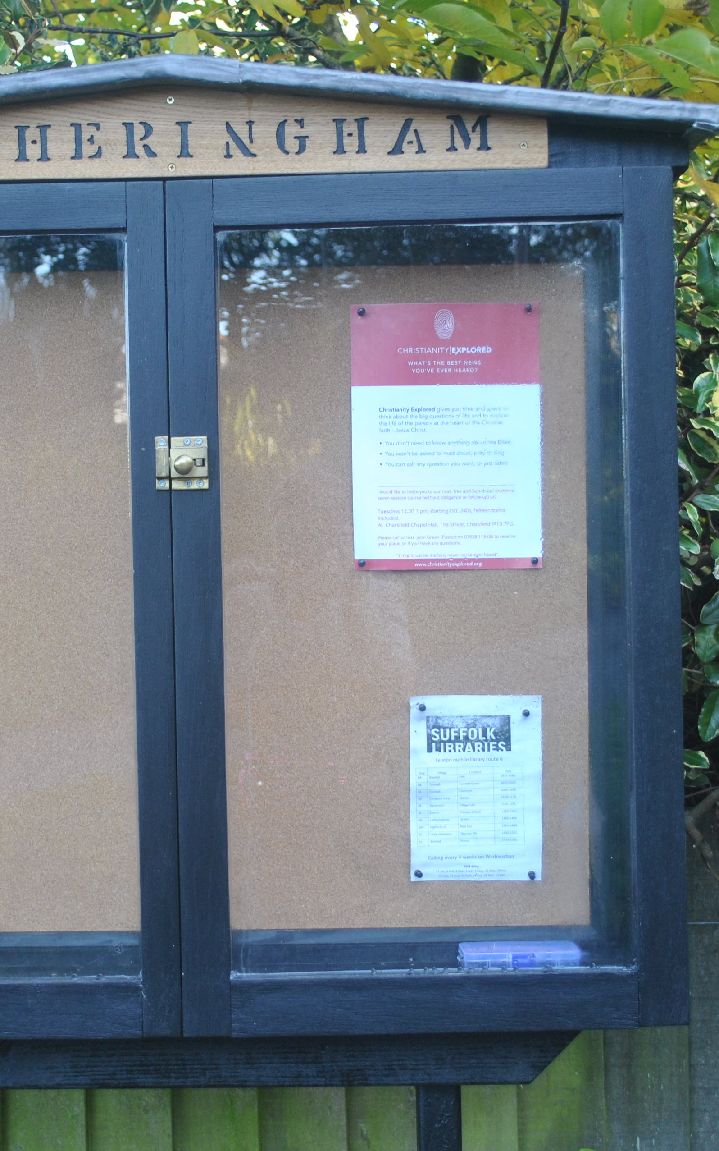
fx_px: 2038
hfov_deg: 20.0
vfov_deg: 31.5
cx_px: 253
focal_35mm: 65
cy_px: 584
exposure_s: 1/50
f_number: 4.5
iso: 200
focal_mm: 28
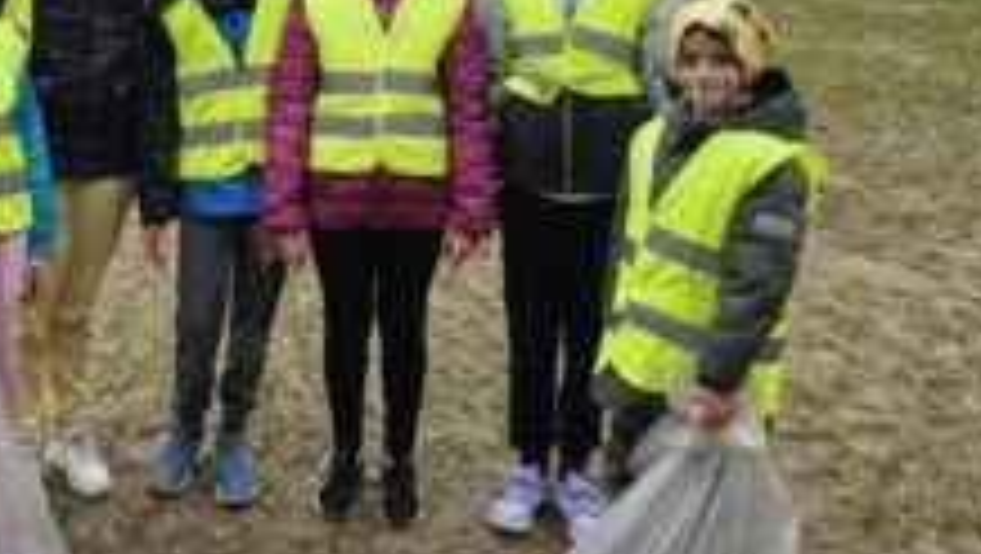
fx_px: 1197
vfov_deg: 25.6
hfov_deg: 43.2
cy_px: 113
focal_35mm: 46
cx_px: 252
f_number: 1.8
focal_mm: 5.4
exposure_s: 1/226
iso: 25
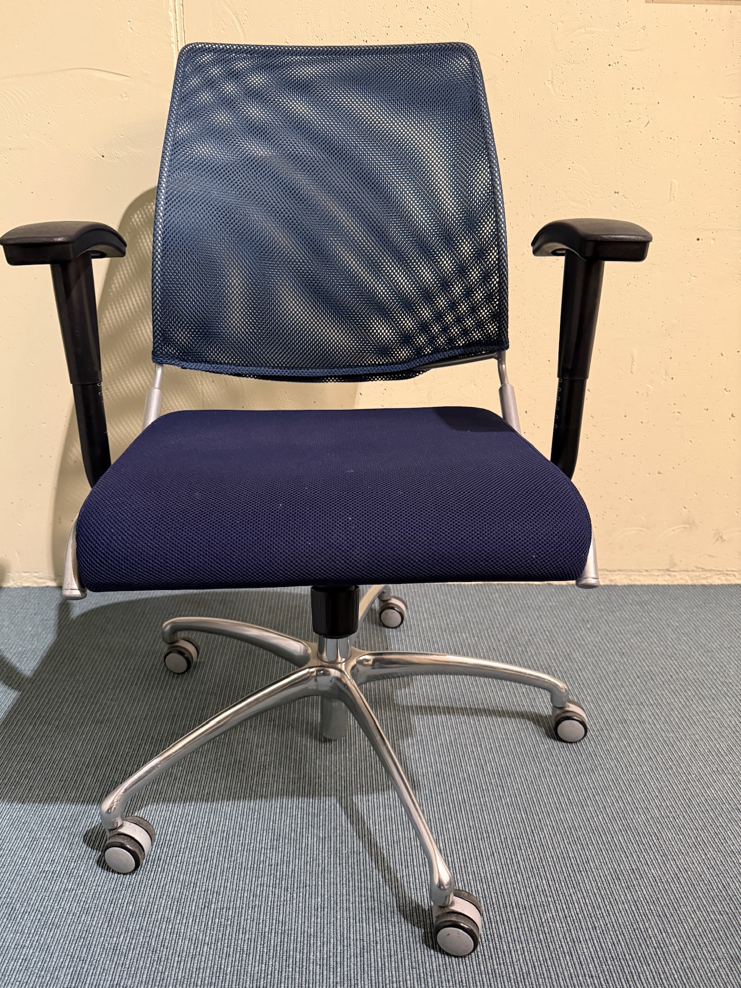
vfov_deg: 69.4
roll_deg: -0.6
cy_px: 478
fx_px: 713
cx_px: 356
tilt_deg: -20.1
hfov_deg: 54.9
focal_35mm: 25
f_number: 1.78
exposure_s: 1/49
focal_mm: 6.76
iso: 640
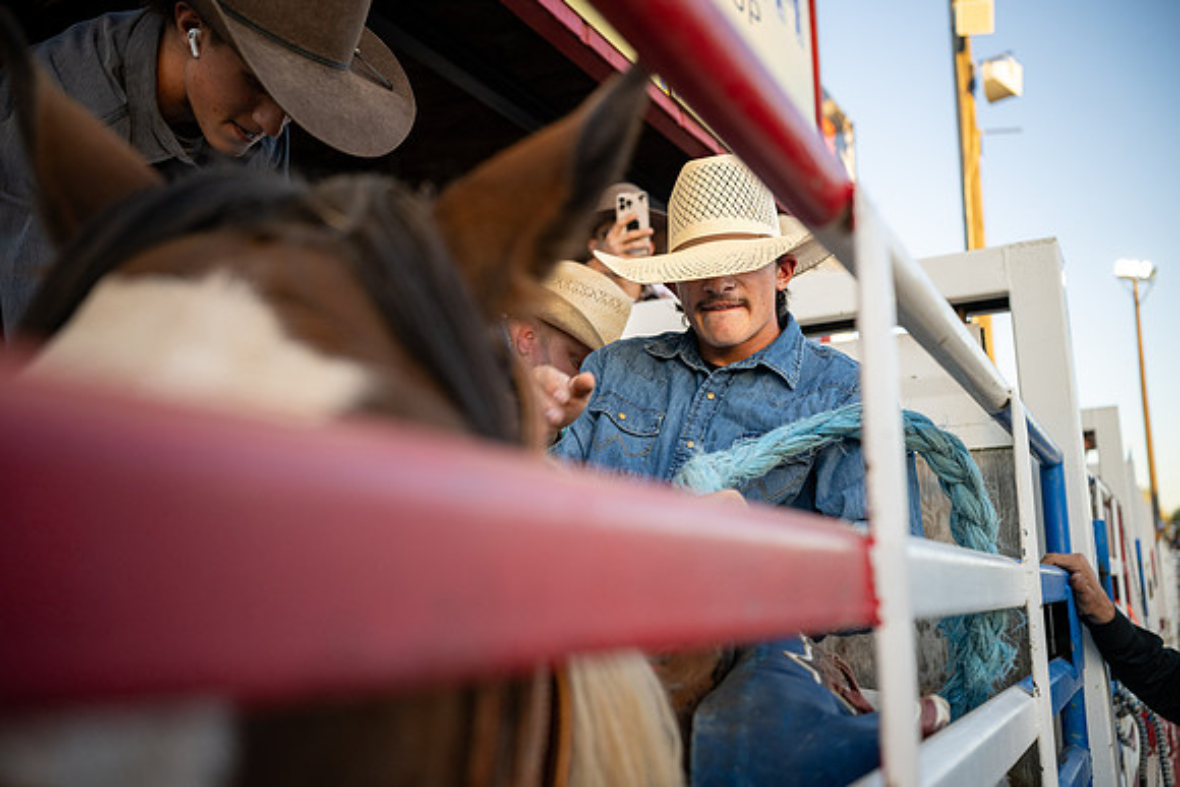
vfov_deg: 40.0
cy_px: 394
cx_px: 590
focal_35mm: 33
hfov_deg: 57.2
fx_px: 1082
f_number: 2.8
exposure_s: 1/500
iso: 400
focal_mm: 33
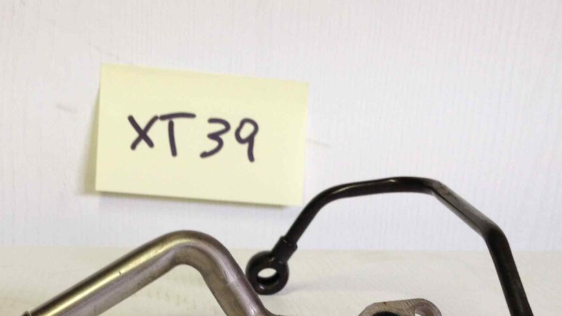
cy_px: 327
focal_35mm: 66
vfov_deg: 17.7
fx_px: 983
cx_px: 233
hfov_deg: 31.8
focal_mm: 4.28
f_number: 2.4
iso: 50
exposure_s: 1/30
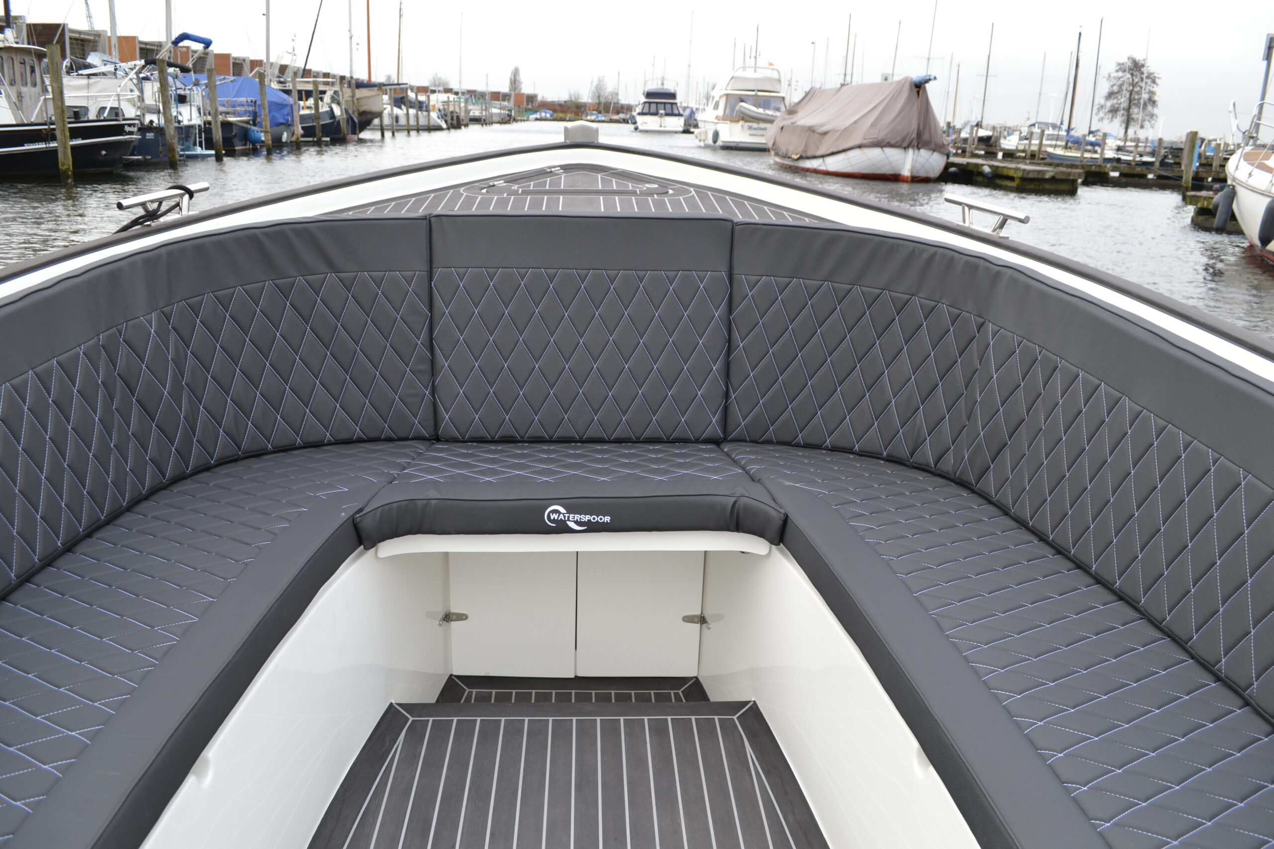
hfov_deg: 67.4
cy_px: 424
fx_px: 955
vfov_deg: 47.9
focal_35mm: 27
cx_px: 637
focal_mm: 18
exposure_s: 1/125
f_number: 5.6
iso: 360
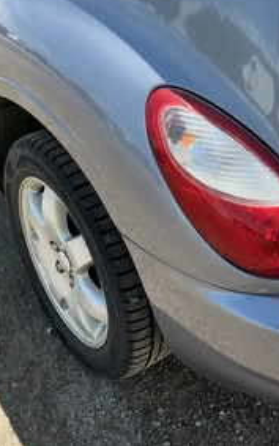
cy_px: 213
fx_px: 511
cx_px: 208
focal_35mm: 42
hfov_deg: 30.1
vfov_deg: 47.2
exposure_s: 1/620
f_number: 1.8
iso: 25
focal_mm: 3
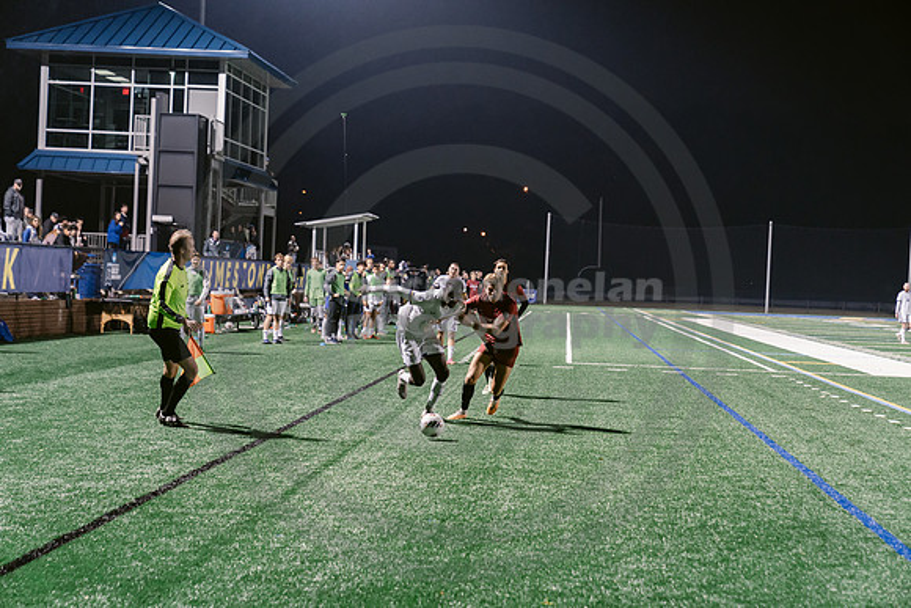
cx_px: 455
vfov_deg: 19.5
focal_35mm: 70
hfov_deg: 28.8
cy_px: 304
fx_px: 1772
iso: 2500
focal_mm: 70
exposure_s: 1/125
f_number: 3.5
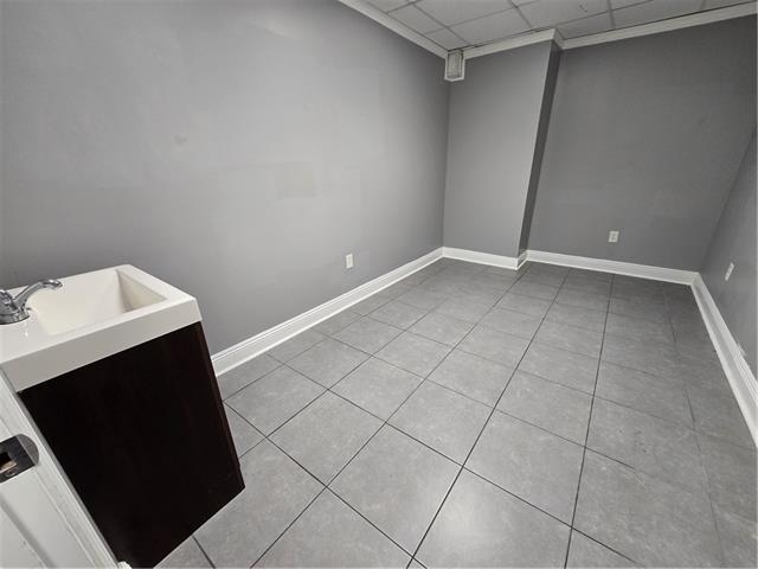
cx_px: 379
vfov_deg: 89.9
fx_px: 285
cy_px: 284
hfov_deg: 106.2
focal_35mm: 13
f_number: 2.2
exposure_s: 1/60
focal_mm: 2.2
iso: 160
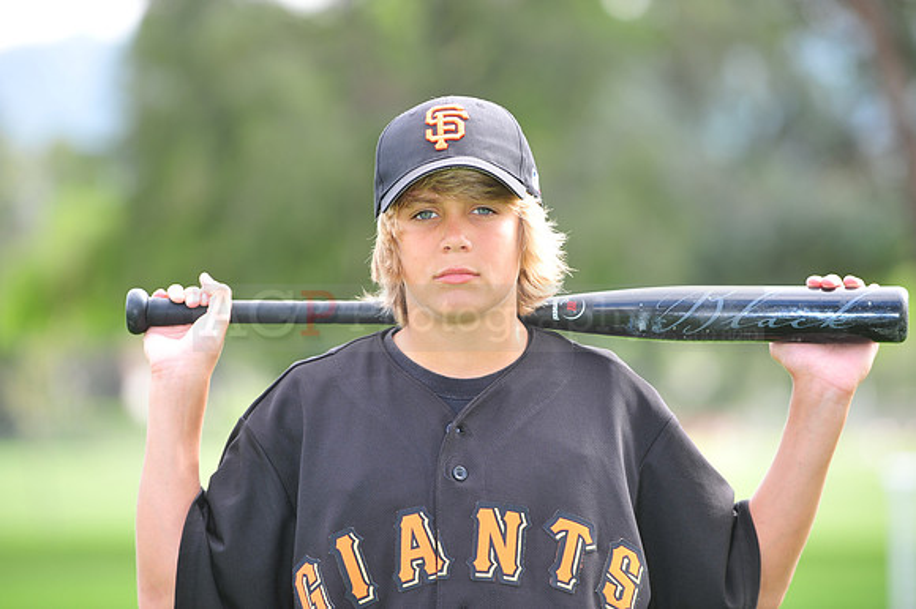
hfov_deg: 10.3
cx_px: 458
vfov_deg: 6.9
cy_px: 304
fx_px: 5086
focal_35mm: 200
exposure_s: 1/160
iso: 200
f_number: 4.5
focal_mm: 200
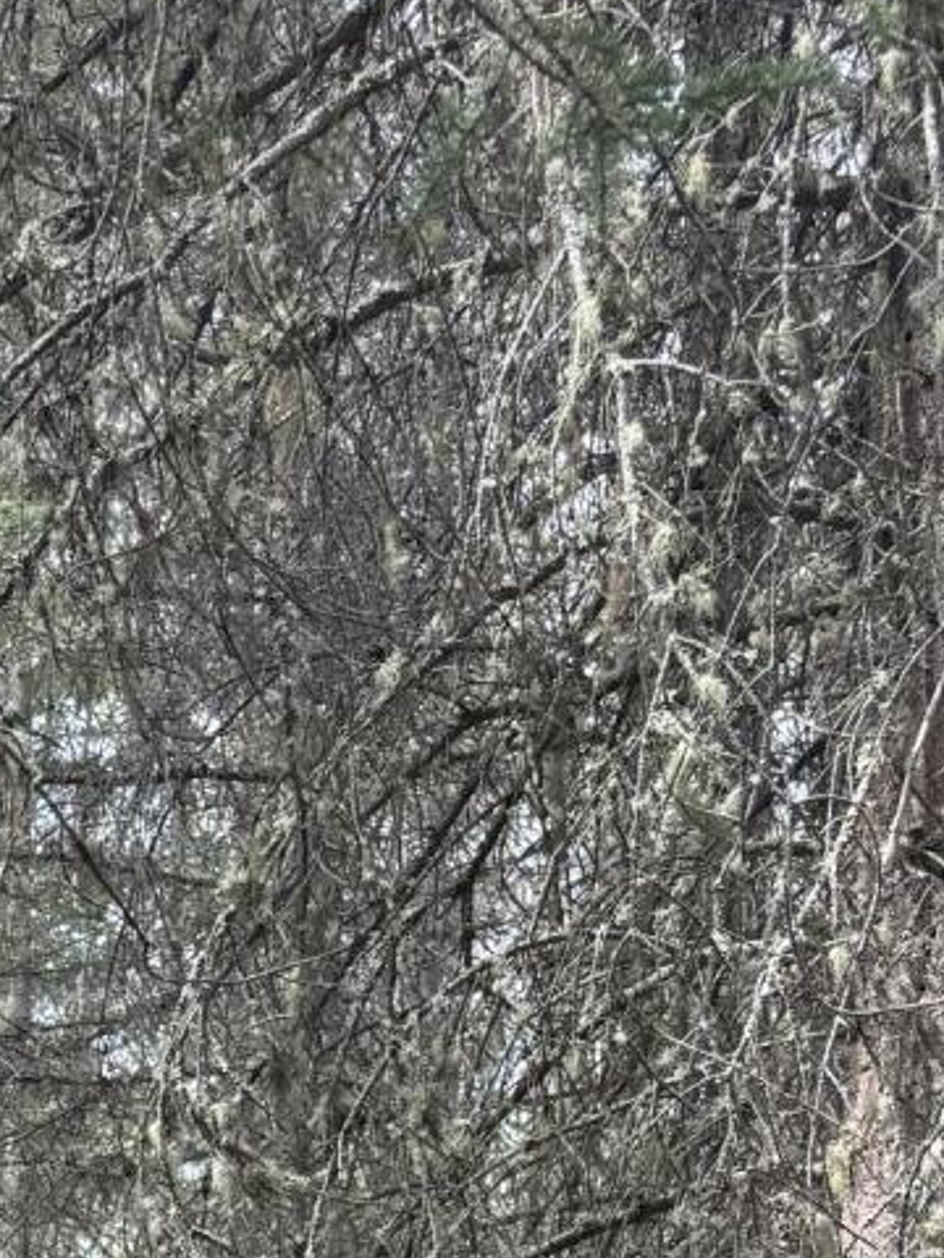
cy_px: 2540
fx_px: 3636
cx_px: -260
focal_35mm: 100
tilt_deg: -5.6
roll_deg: -0.8
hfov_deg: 14.2
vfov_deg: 15.5
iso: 100
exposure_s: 1/456
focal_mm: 6.76
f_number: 1.78
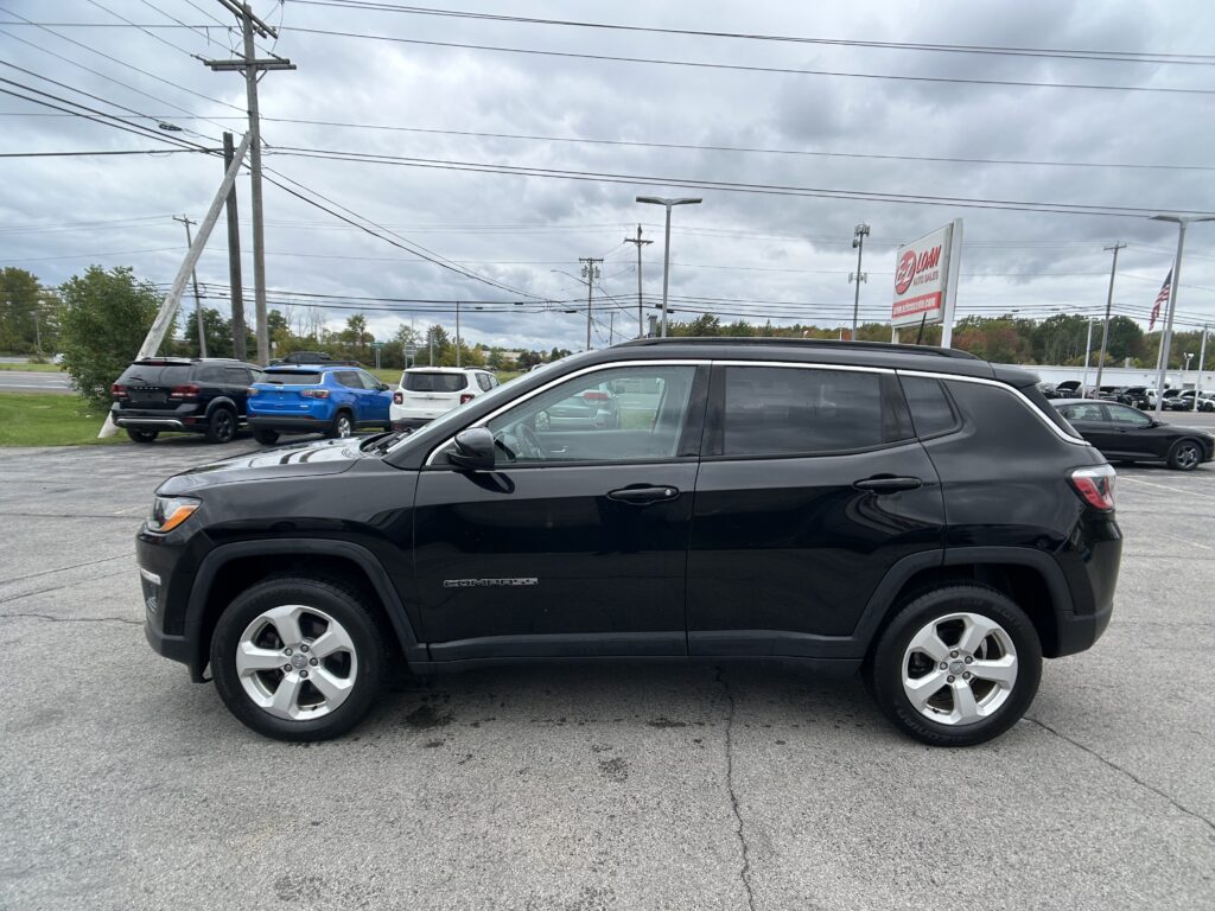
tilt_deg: -8.5
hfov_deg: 67.3
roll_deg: -1.5
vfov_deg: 53.1
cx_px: 608
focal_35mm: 26
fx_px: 913
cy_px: 456
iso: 50
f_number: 1.5
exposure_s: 1/2165
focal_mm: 5.7
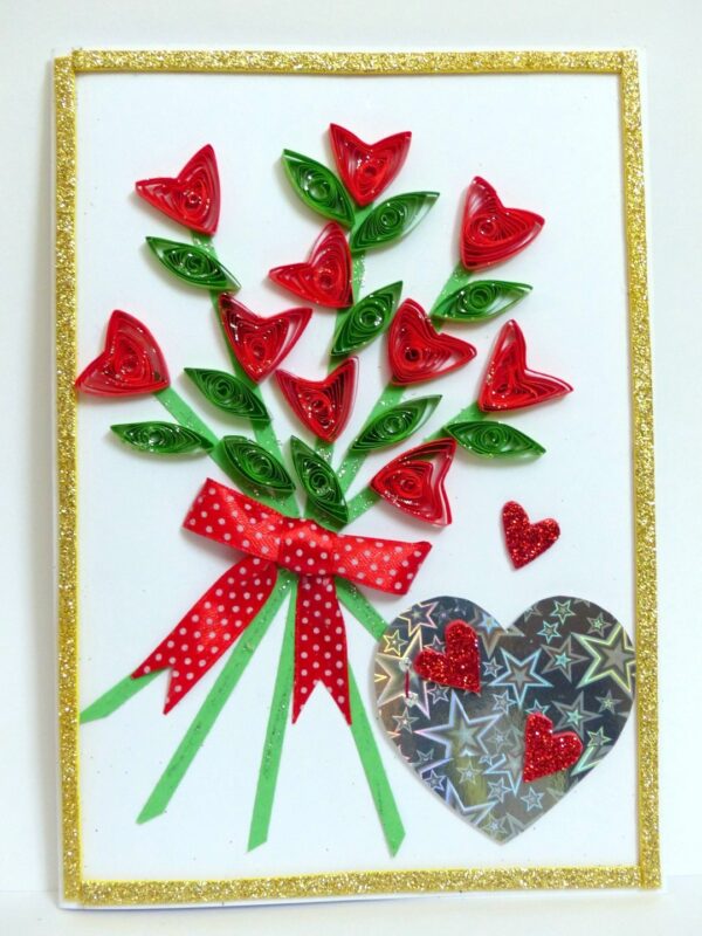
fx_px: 1352
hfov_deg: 29.1
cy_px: 468
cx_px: 351
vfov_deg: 38.2
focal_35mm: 50
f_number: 2.8
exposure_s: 1/15
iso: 400
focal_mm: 9.1
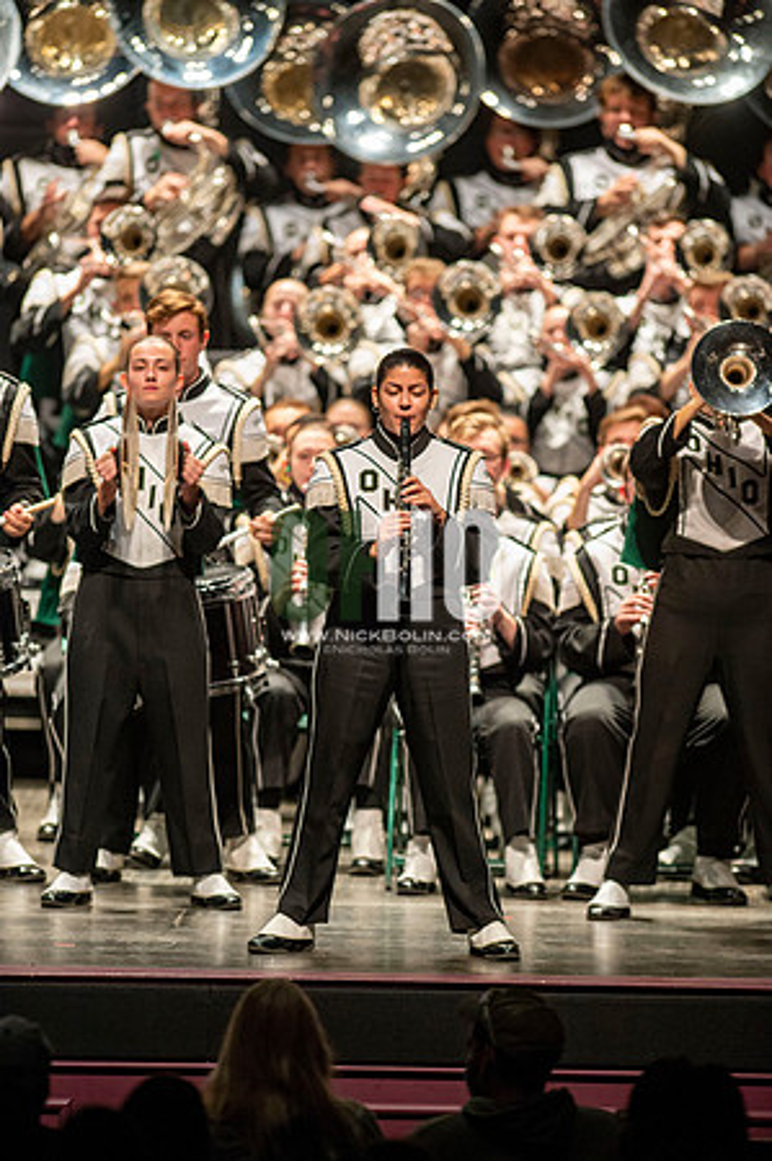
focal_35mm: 300
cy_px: 580
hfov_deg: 4.6
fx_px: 9672
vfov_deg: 6.9
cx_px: 386
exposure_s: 1/500
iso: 3200
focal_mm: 300
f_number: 2.8
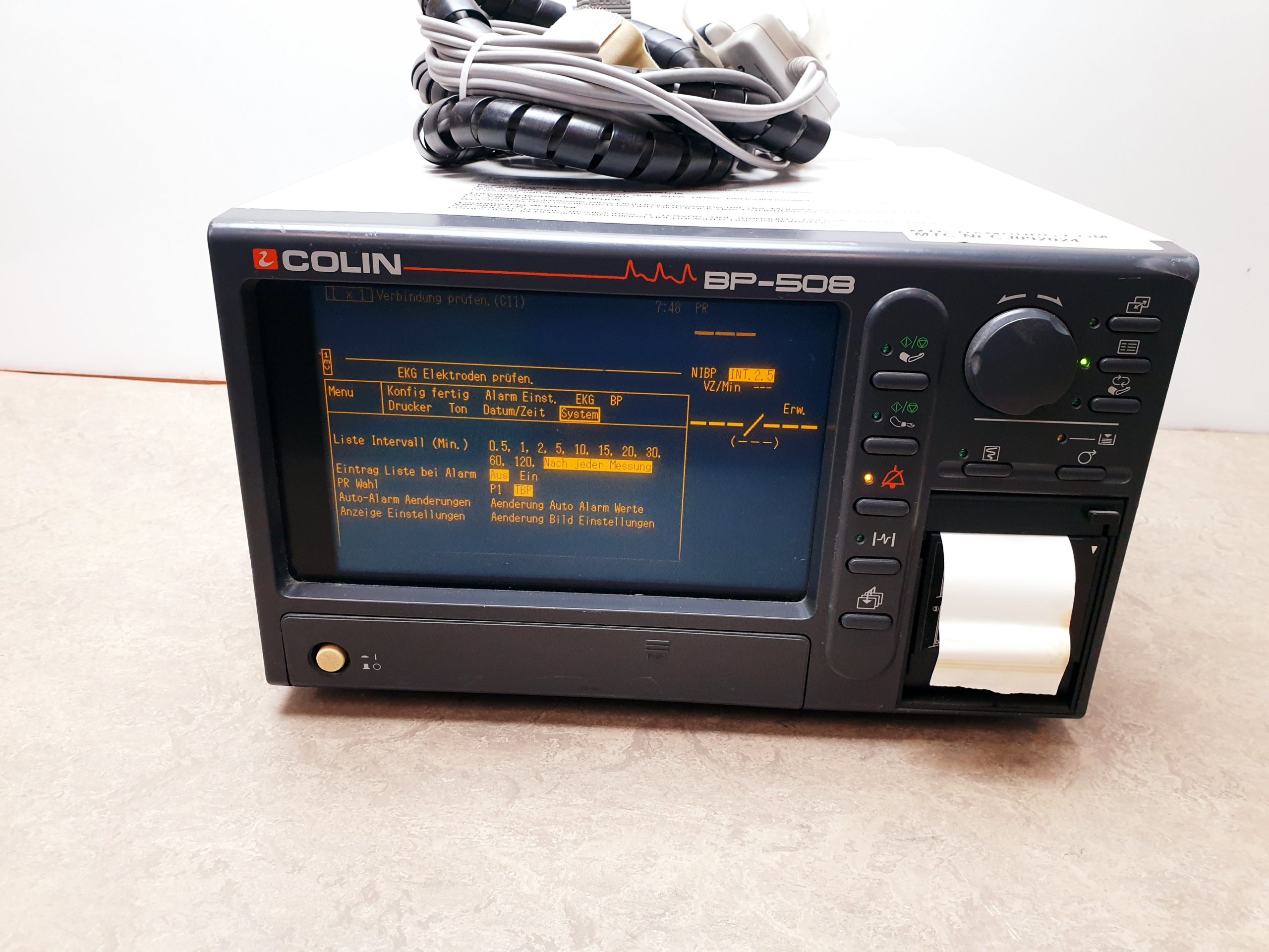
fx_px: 953
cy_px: 476
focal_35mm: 26
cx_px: 634
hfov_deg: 67.3
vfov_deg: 53.1
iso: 250
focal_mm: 4.3
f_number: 2.4
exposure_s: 1/100
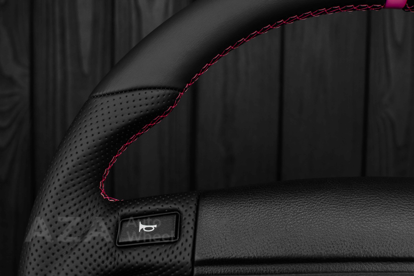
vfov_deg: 25.8
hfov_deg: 37.8
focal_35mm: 52
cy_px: 138
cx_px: 207
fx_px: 604
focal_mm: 35
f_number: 6.3
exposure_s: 1/125
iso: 500
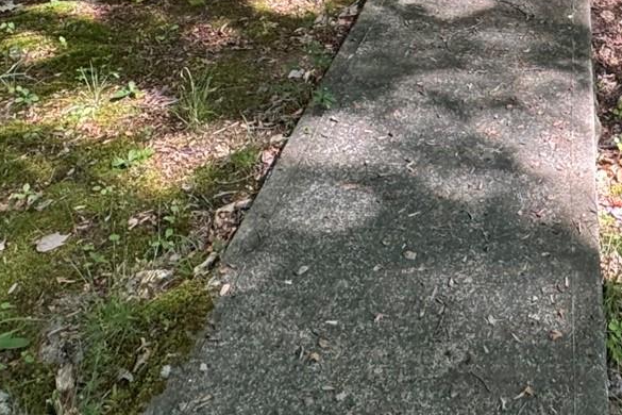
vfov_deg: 20.2
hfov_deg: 36.3
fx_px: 881
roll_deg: +0.8
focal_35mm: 51
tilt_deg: -3.6
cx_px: 570
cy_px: -300
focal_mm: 2.22
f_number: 2.2
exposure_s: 1/99
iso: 160
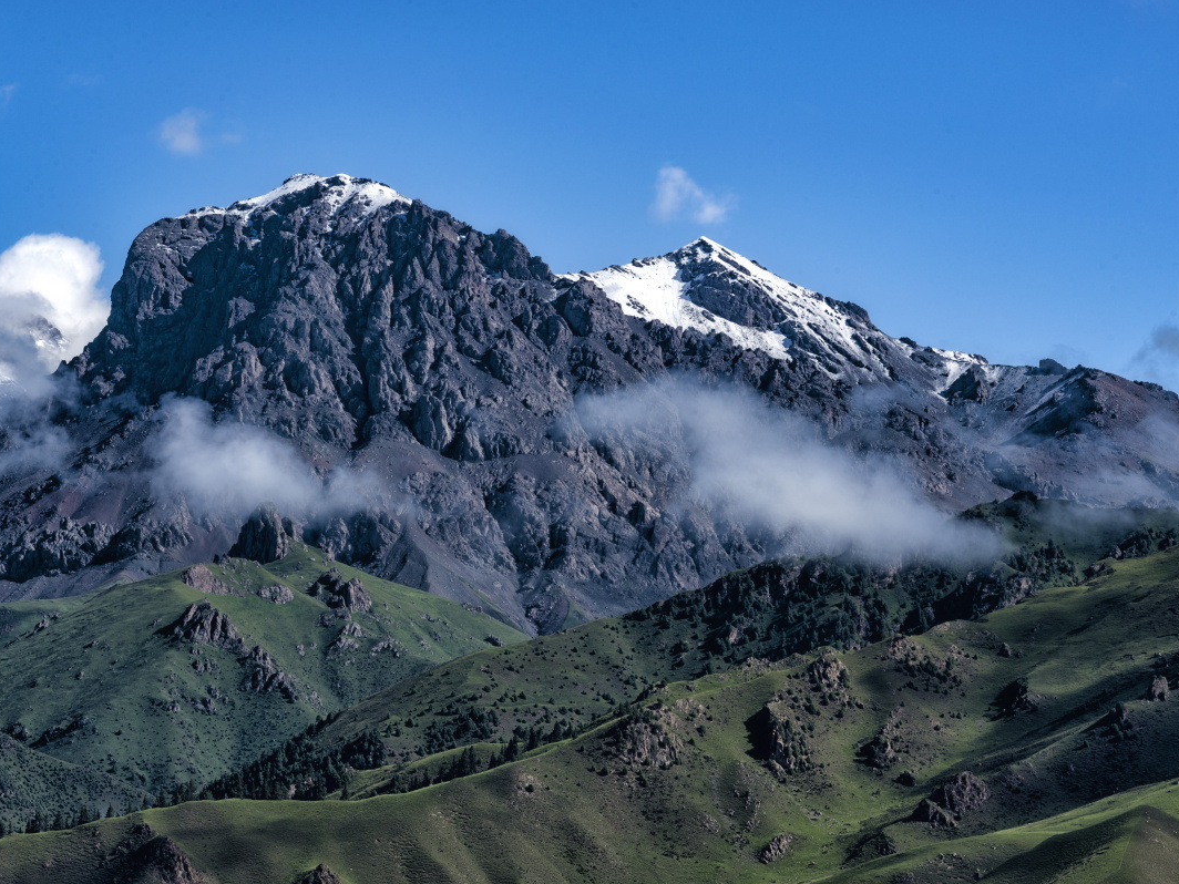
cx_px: 555
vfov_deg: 6.8
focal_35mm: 217
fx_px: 7391
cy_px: 441
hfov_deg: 9.1
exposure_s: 1/100
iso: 100
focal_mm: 200
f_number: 16
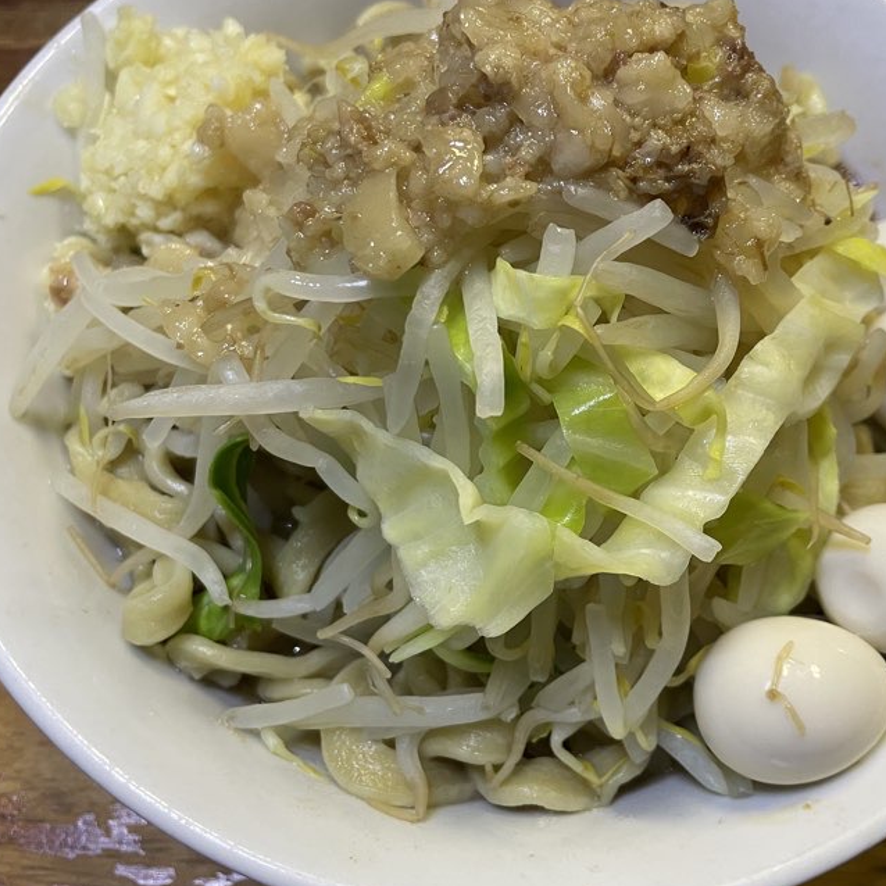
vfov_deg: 46.0
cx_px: 521
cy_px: 404
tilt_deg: -61.9
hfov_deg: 45.9
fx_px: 1042
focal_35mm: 36
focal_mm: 4.2
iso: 160
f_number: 1.6
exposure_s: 1/50
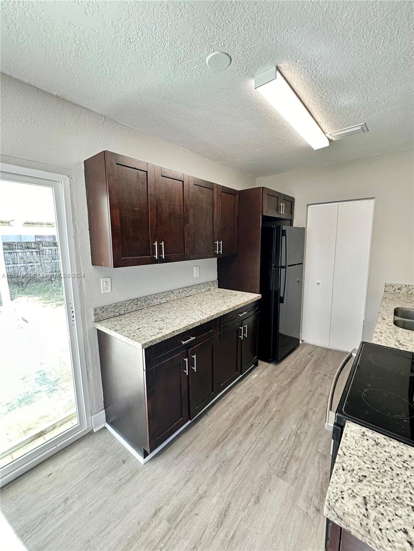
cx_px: 207
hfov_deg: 85.7
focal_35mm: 14
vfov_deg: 102.1
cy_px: 276
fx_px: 223
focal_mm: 2.22
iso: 250
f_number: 2.2
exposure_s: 1/120
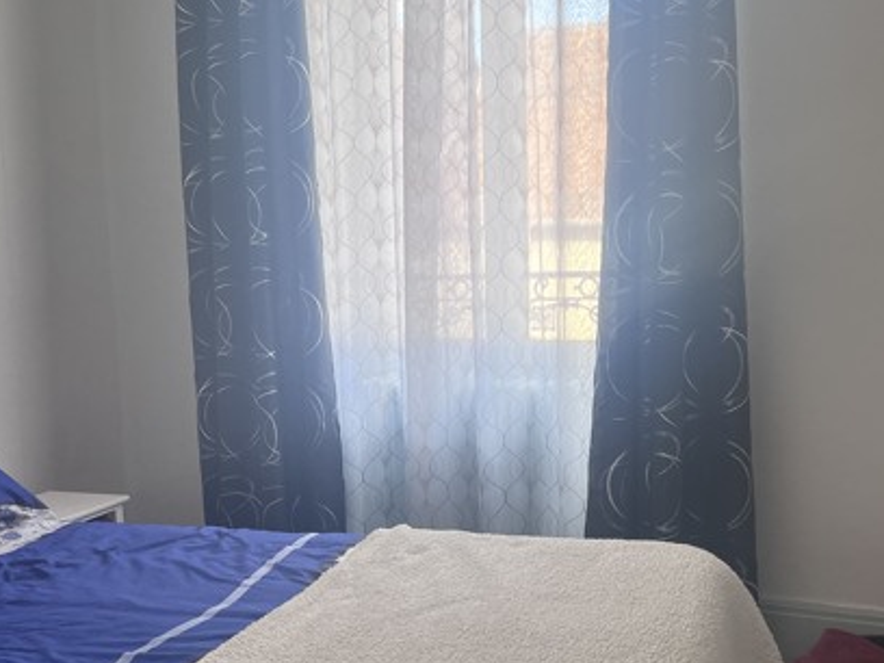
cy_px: 420
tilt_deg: -7.7
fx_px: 1302
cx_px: 405
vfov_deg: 28.4
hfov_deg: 37.5
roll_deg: +2.0
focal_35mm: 51
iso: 80
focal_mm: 5.1
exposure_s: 1/121
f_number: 1.6
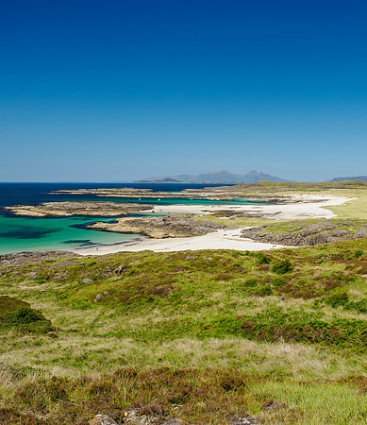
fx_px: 440
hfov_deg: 42.9
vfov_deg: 51.5
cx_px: 300
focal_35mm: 34
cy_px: 208
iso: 400
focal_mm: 12
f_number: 5.6
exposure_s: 1/1000
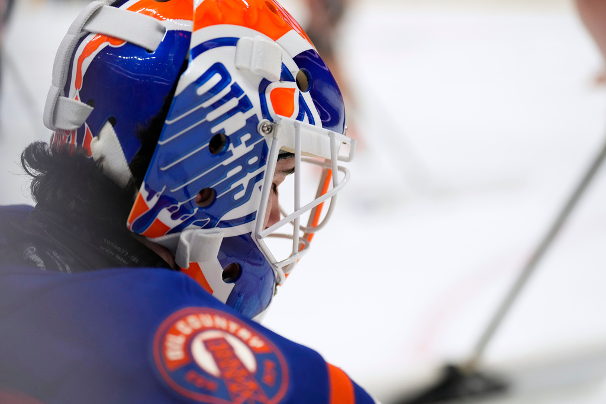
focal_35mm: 89
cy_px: 202
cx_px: 303
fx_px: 1498
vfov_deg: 15.3
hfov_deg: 22.9
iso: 3200
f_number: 2.8
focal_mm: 89
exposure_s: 1/2500
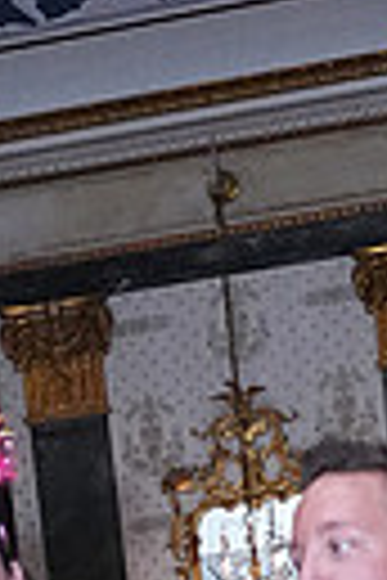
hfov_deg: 8.5
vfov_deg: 11.2
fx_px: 2612
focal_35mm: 162
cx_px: 277
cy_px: 1250
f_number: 5.6
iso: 5000
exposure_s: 1/200
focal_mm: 24
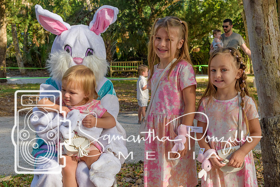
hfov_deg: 33.4
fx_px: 467
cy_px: 94
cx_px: 140
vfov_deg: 22.6
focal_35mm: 60
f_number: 8
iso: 320
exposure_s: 1/250
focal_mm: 40
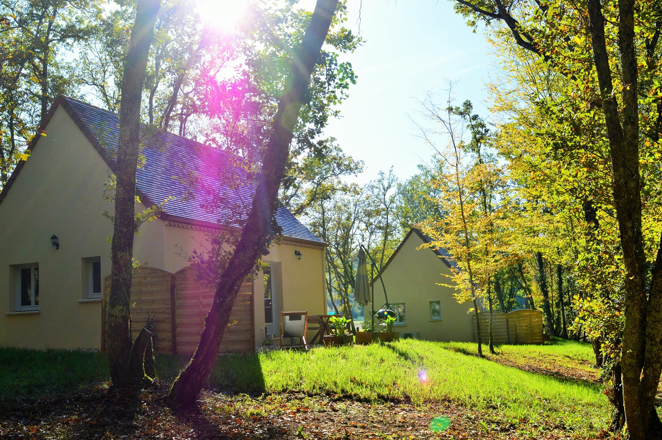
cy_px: 228
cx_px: 343
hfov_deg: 47.4
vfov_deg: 32.6
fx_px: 753
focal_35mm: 41
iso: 400
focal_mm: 26
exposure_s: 1/400
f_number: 11
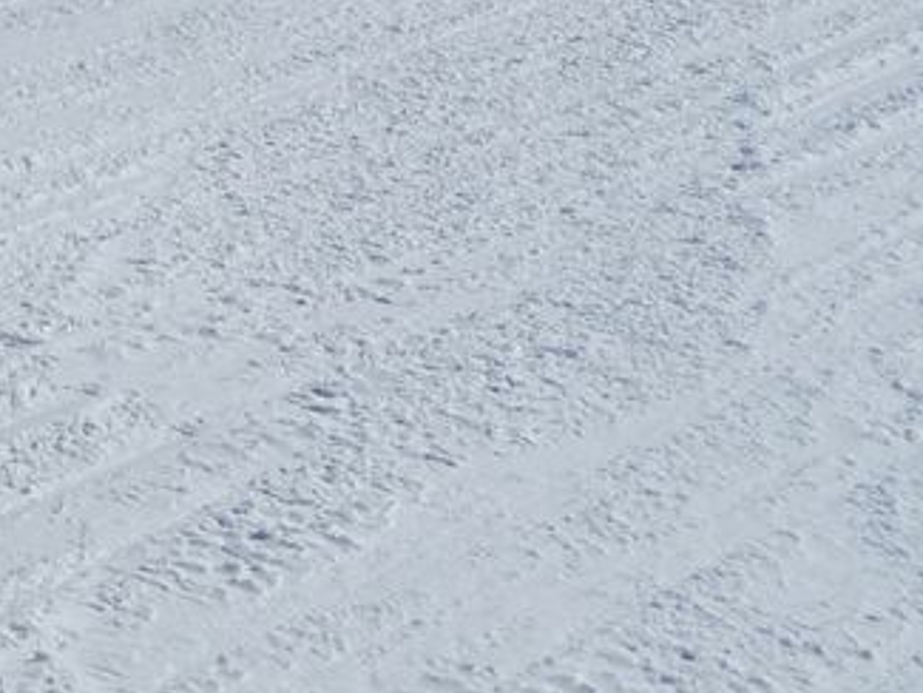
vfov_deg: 11.5
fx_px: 3148
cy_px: -599
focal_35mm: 118
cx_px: -415
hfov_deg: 15.5
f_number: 8
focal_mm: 5
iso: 100
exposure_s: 1/800
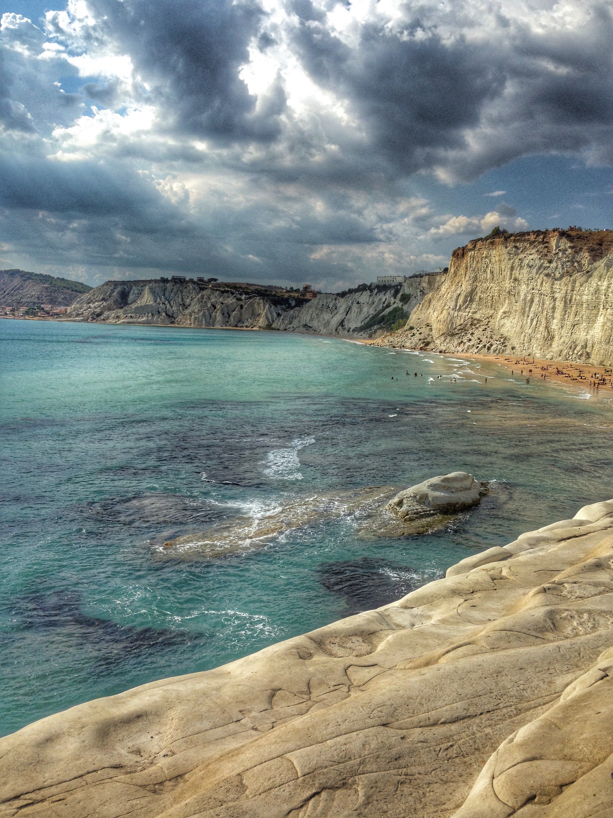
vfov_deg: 55.4
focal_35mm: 33
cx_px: 306
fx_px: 779
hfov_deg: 42.9
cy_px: 409
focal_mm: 4.12
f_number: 2.4
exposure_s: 1/2169
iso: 50
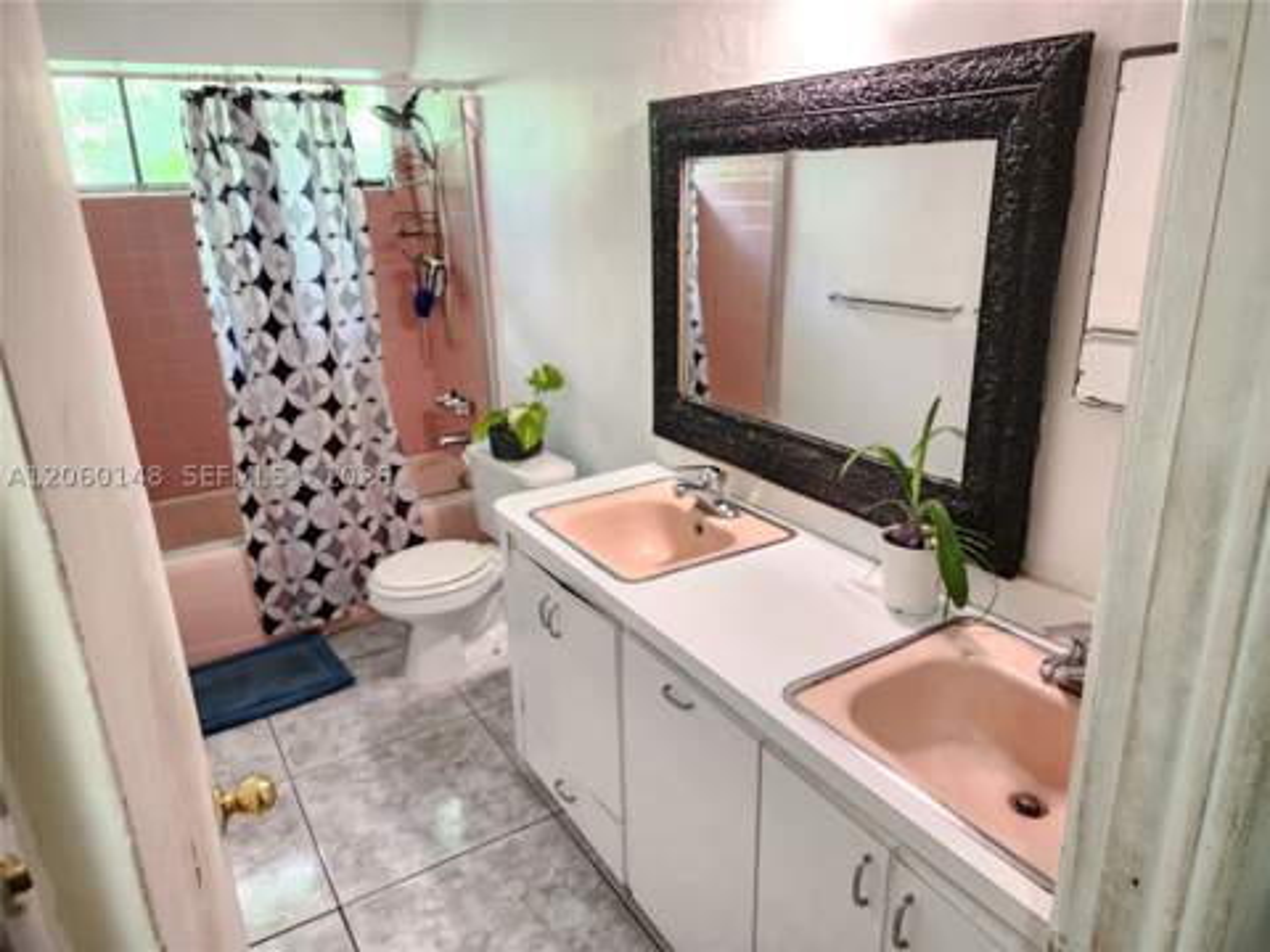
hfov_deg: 73.9
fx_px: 844
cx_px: 635
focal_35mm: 23
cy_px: 476
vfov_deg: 58.9
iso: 640
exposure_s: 1/60
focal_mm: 6.4
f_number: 1.8
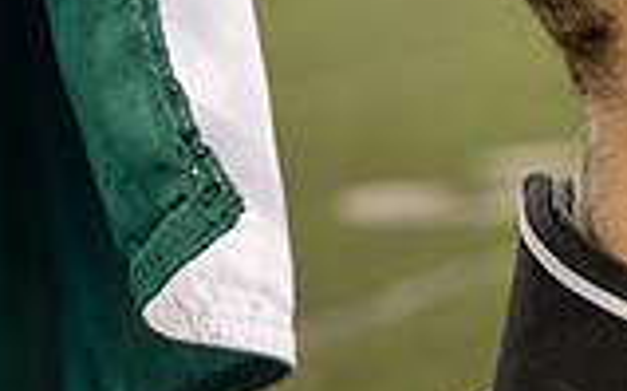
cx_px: 1104
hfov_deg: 14.9
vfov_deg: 10.4
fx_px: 2100
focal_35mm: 123
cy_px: -120
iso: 400
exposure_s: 1/125
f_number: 4
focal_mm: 33
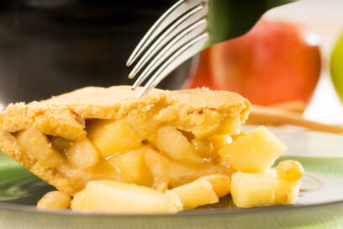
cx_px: 172
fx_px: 857
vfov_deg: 15.2
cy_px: 114
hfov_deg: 22.6
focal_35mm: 90
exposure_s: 1/250
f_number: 8
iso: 100
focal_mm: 60
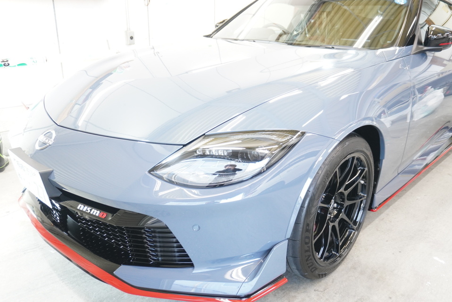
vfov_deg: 43.7
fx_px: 377
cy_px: 151
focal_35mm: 30
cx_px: 226
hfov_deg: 61.9
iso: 1250
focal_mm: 20
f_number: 4
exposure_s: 1/30
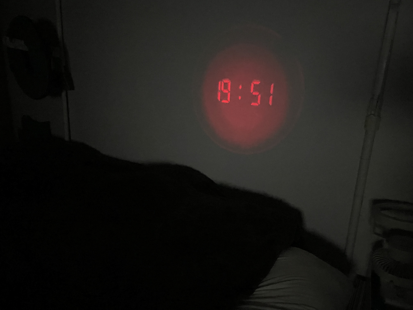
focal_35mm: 26
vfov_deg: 53.1
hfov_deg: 67.3
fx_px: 310
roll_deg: -2.1
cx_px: 206
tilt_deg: -15.3
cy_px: 155
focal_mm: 4.2
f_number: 1.6
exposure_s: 1/15
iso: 6400
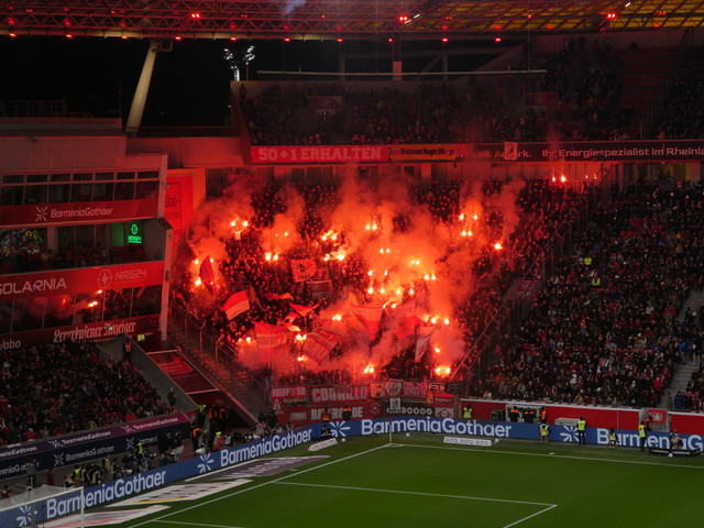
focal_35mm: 90
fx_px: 1830
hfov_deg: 21.8
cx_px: 352
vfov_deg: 16.4
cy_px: 264
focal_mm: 16.1
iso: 80
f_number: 4.9
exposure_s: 1/125
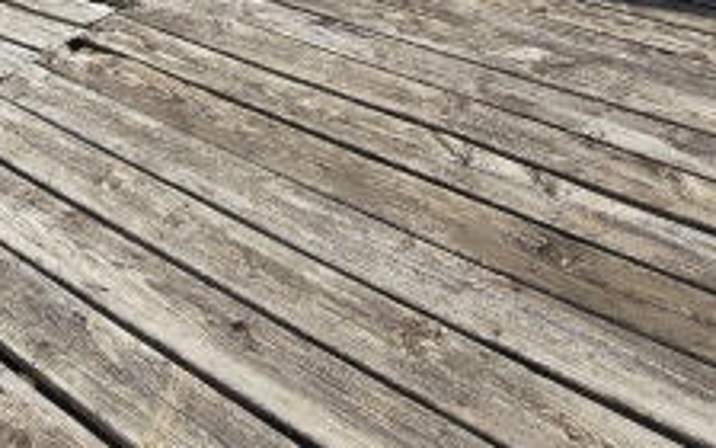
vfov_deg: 24.8
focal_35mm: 41
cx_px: 184
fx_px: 800
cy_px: -205
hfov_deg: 46.6
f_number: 2.2
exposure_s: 1/2198
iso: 50
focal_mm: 2.2
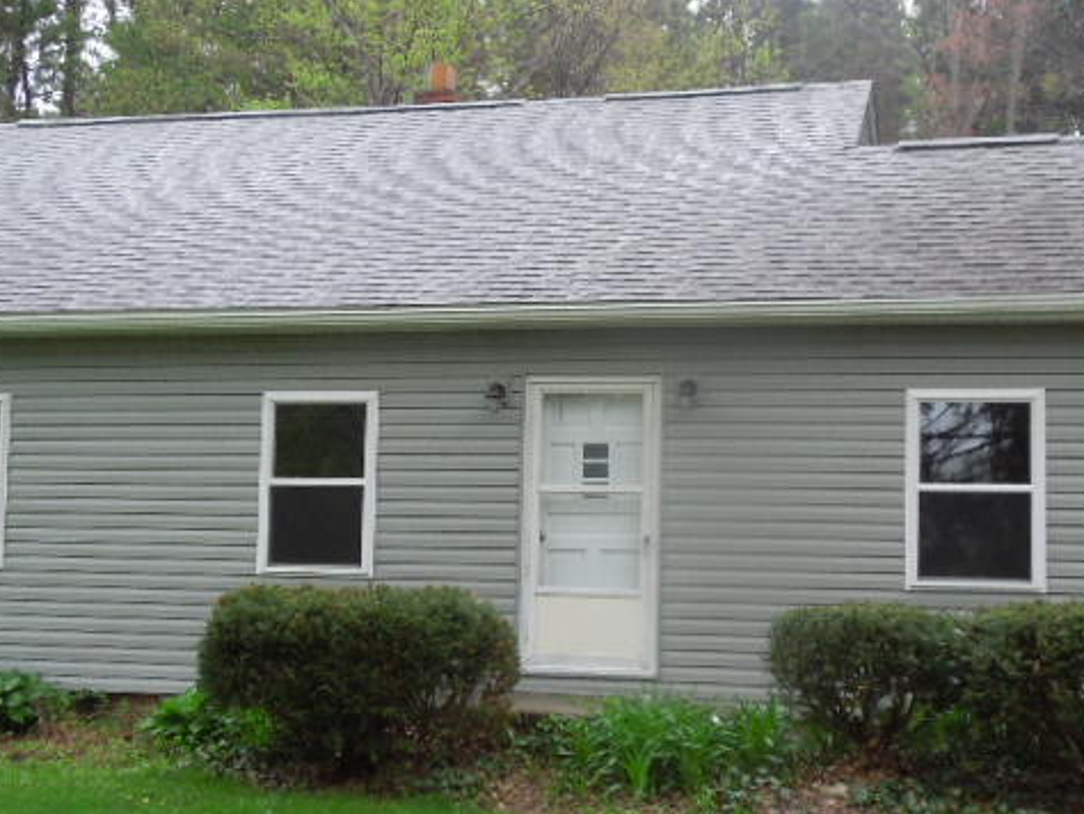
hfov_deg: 35.5
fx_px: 1692
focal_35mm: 54
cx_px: 588
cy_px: 384
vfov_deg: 27.1
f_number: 3.3
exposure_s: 1/30
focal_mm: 4.5
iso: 140
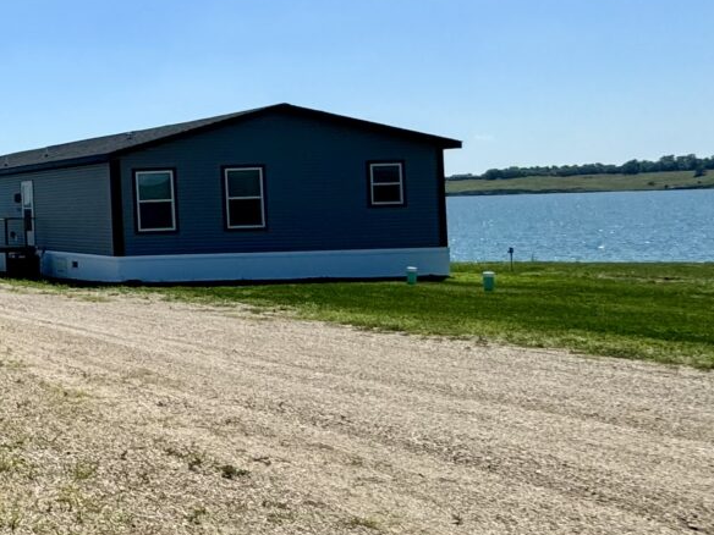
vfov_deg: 31.4
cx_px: -353
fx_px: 949
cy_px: 199
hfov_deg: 27.9
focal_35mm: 46
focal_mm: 2.22
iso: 50
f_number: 2.2
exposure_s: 1/3106
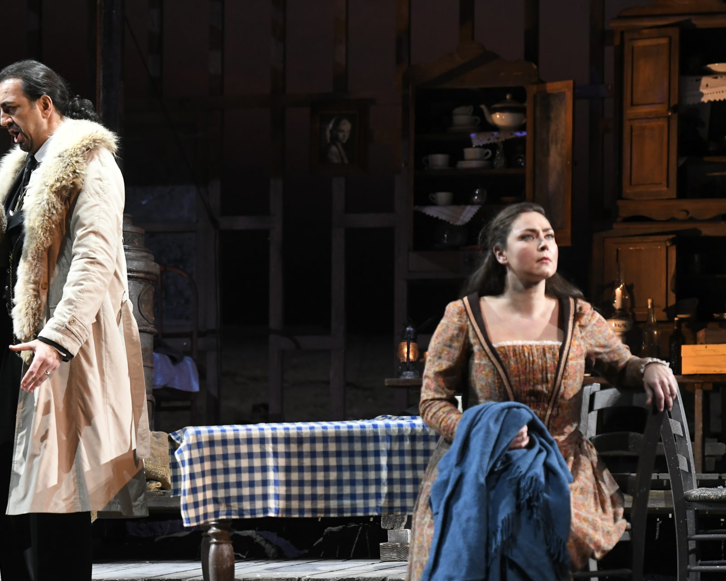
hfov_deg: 9.9
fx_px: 4189
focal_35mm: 195
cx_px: 243
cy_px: 308
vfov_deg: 7.9
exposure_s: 1/200
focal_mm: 130
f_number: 4
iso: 3200
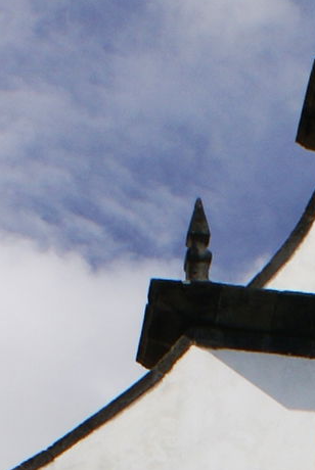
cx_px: 474
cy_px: 977
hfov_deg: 7.2
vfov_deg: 10.1
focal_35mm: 187
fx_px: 2447
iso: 100
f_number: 10
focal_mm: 20
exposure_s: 1/100
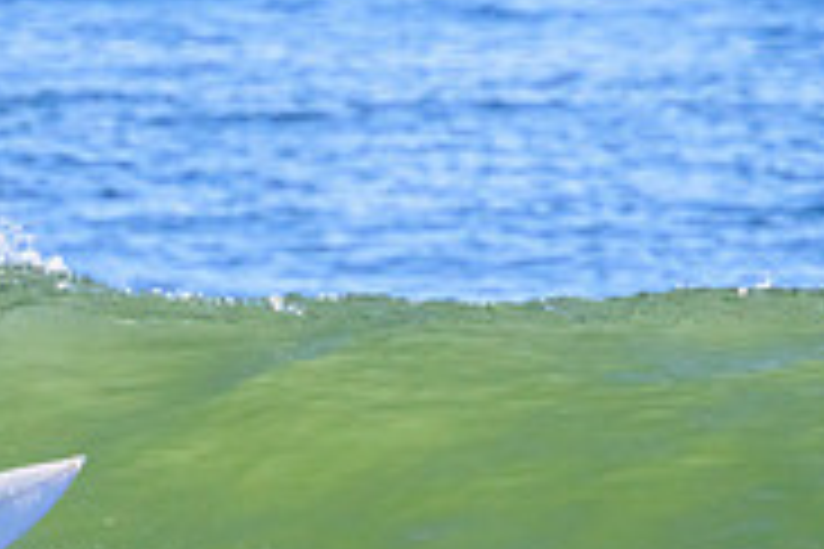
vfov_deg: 0.5
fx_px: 58019
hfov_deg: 0.8
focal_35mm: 2535
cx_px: 216
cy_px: 655
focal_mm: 800
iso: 2000
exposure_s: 1/2000
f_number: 11
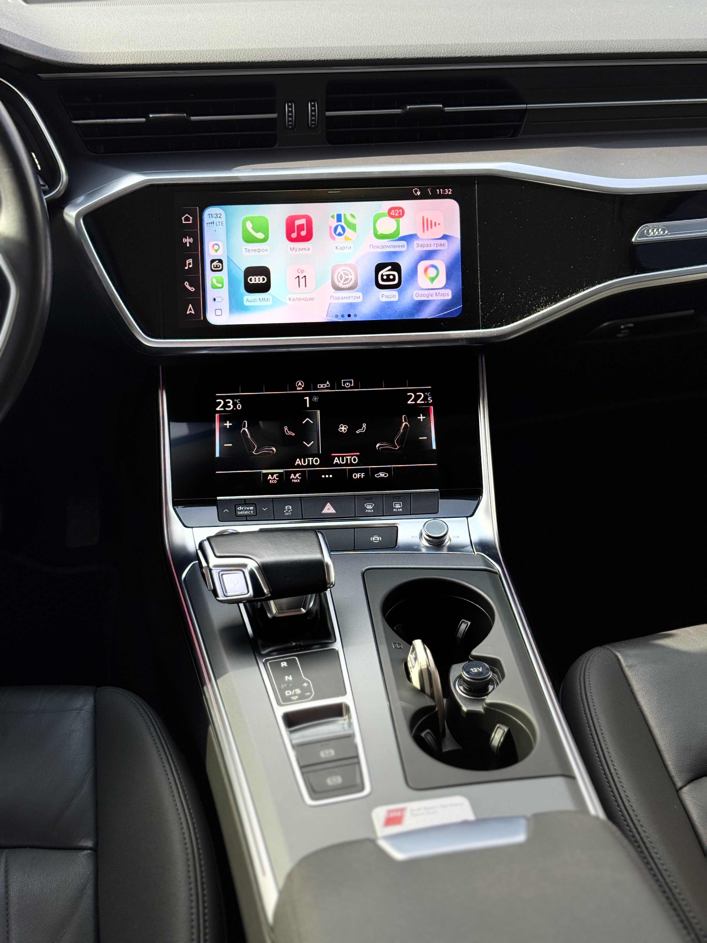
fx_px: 1307
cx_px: 354
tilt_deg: -25.9
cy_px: 472
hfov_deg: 30.3
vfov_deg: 39.7
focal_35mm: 48
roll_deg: +2.8
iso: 100
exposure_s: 1/488
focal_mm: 6.76
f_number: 1.78
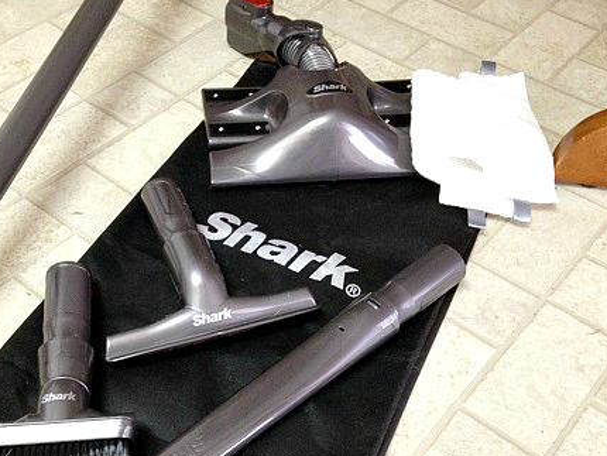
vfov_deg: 31.3
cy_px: 305
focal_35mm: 46
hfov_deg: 41.0
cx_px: 233
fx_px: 807
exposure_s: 1/20
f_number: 2.4
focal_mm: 4.12
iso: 250
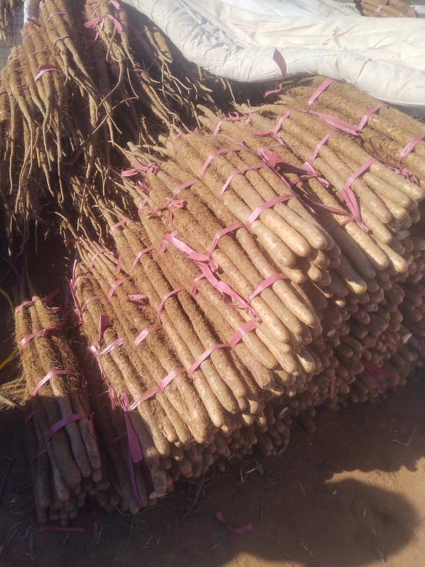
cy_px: 284
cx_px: 212
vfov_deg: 67.3
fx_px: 426
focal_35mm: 26
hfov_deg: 53.1
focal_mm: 4.75
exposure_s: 1/1648
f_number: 1.8
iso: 100
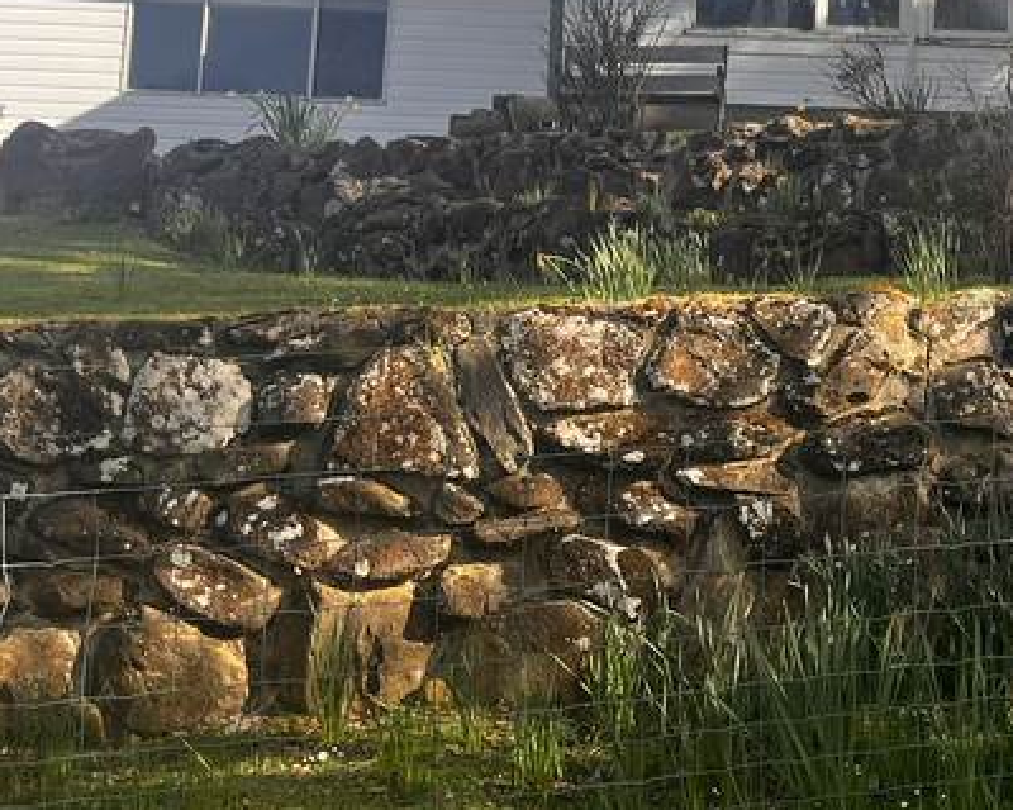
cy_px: 251
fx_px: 1949
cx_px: 970
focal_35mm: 65
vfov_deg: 23.4
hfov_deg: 27.7
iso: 50
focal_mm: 5.7
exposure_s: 1/1779
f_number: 1.5
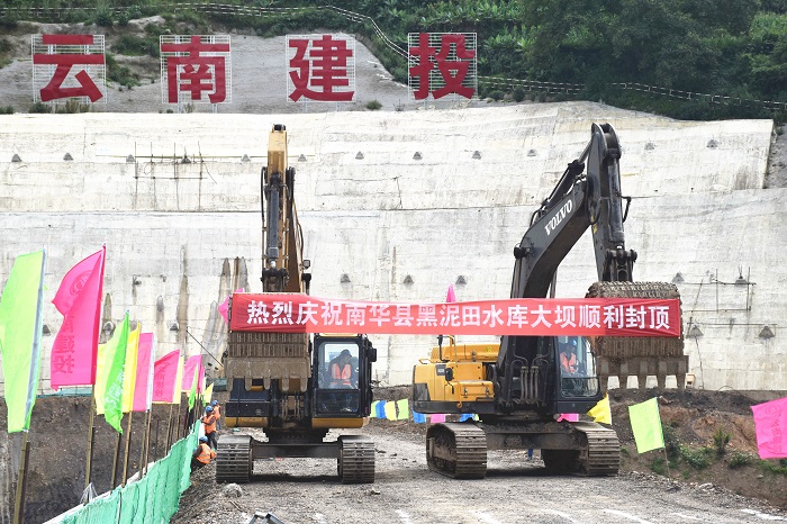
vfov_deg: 15.2
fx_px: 1966
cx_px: 394
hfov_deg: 22.6
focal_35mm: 90
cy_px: 262
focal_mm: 60
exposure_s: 1/320
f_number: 7.1
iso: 100
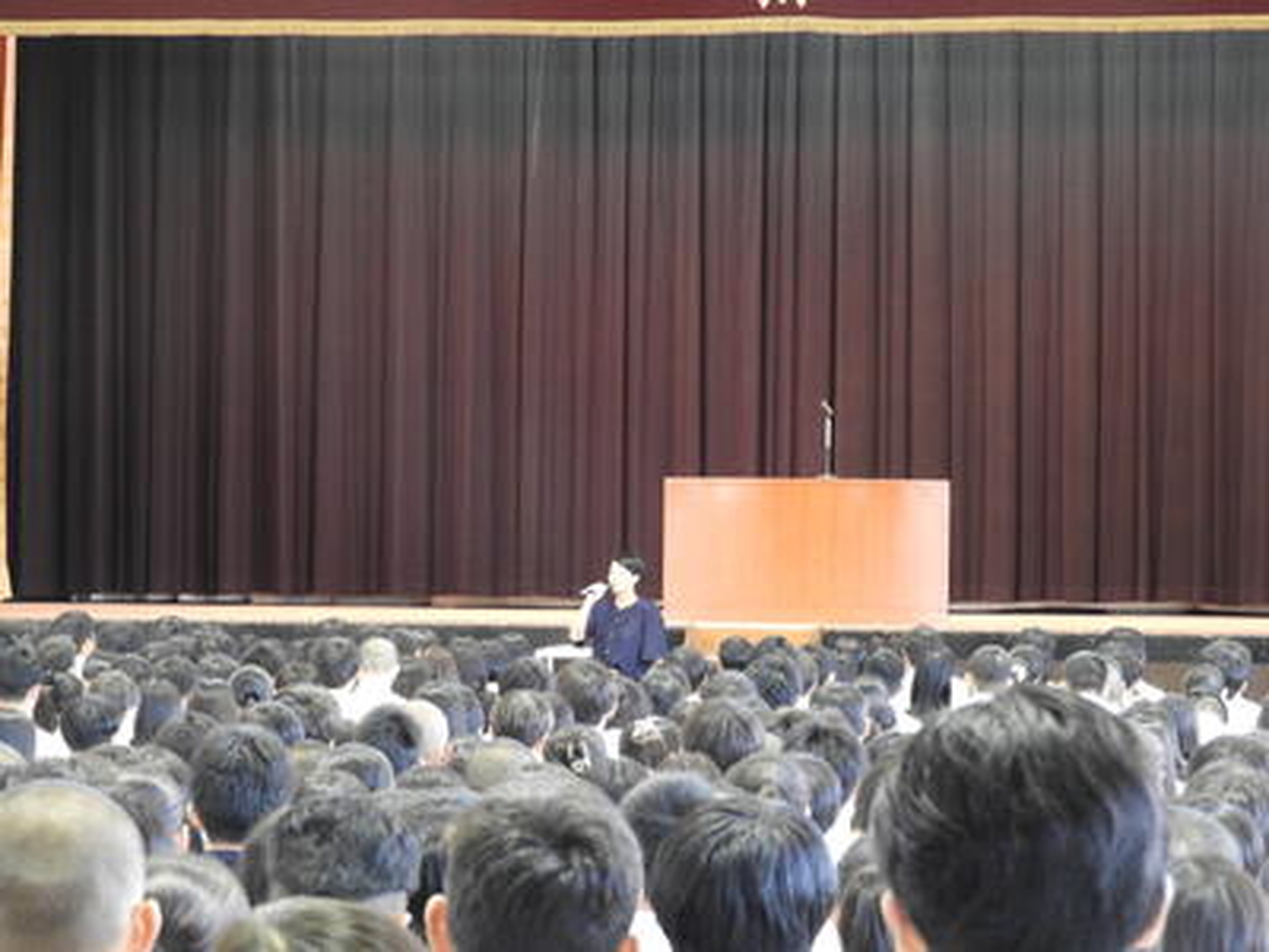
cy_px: 476
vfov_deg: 11.0
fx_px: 4949
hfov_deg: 14.6
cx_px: 634
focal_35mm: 135
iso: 800
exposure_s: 1/13
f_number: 5
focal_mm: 24.2
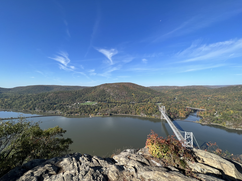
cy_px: 90
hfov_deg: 106.2
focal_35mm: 13
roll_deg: +0.1
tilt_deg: -1.4
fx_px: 91
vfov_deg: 89.9
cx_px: 121
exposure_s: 1/1597
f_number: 1.8
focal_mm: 1.57
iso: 32
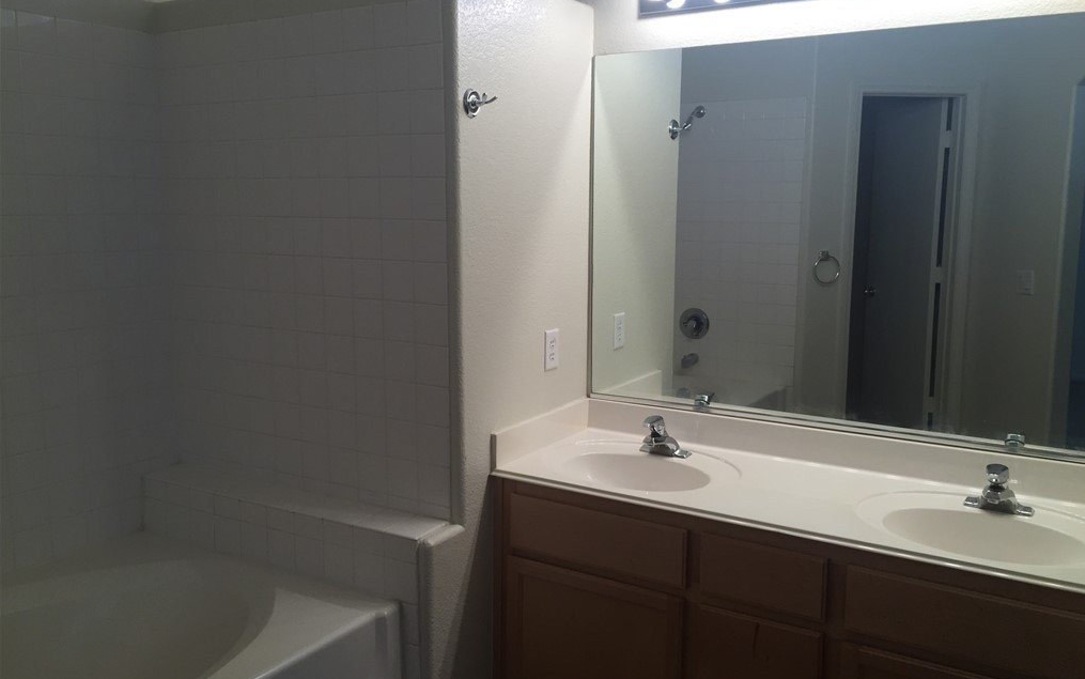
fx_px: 917
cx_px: 546
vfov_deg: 40.6
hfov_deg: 61.2
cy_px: 335
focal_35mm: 31
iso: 50
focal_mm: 4.15
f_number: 2.2
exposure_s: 1/120
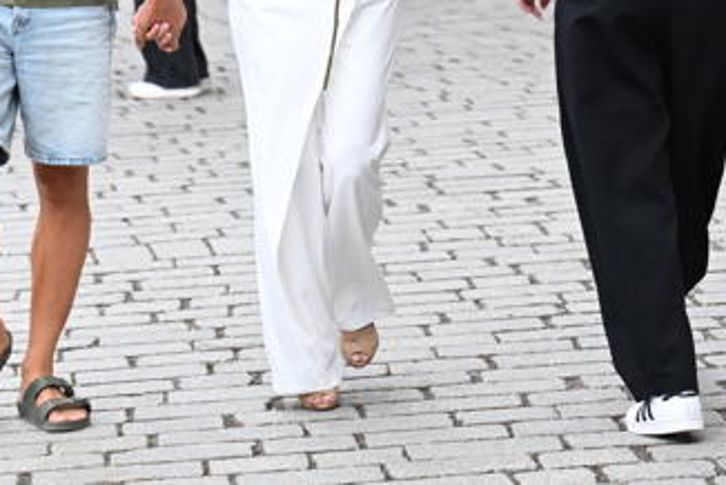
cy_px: -24
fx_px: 3714
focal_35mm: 184
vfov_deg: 7.4
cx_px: 212
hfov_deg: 11.1
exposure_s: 1/500
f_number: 4.5
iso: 2500
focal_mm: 87
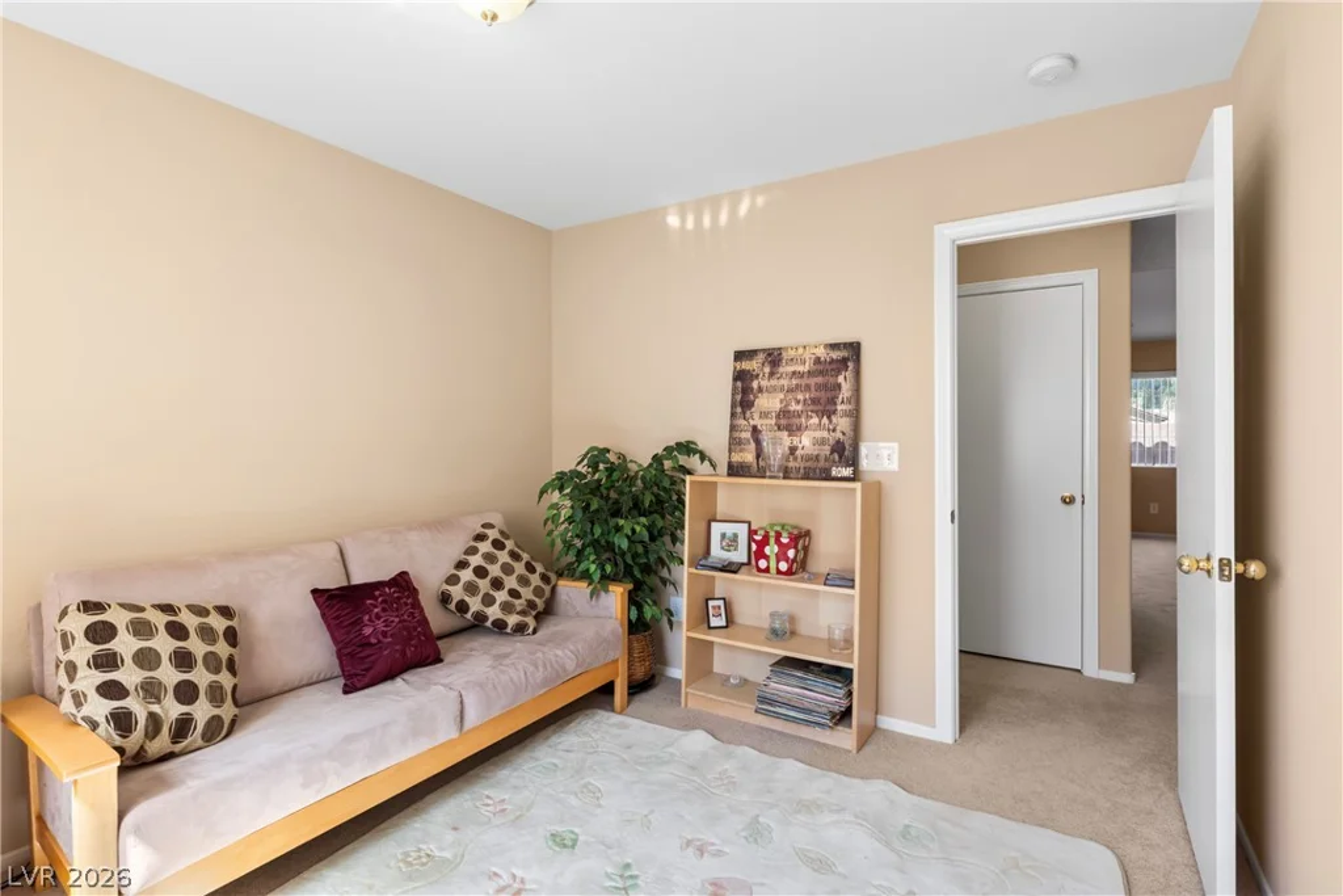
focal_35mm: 17
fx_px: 634
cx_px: 672
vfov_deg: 70.5
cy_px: 448
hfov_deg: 93.3
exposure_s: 1/6
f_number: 8
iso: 400
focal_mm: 17
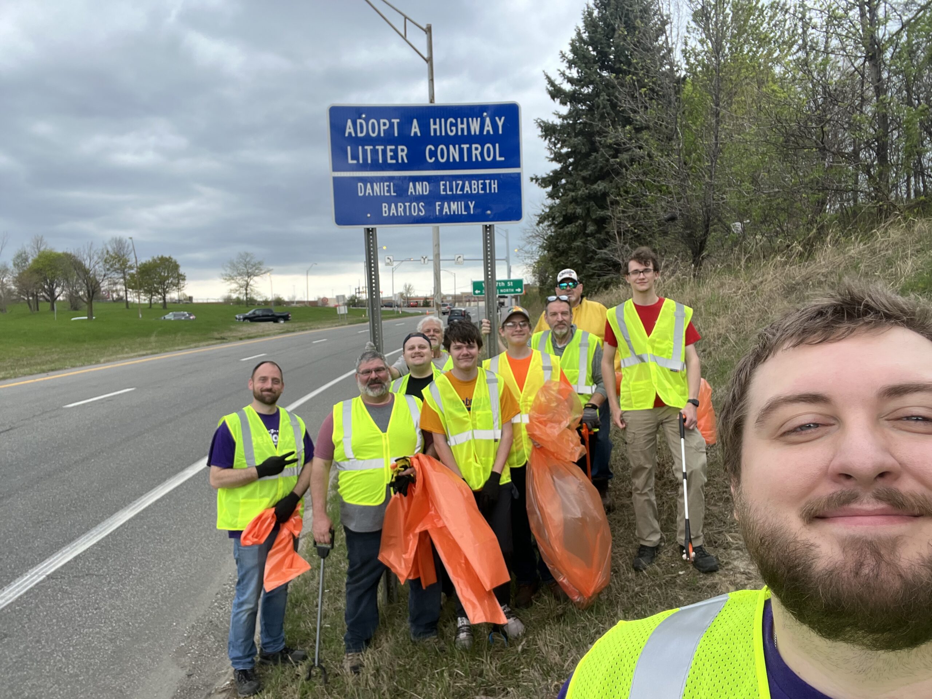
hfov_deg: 73.9
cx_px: 466
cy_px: 350
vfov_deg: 58.9
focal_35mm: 23
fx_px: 619
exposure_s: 1/162
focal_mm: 2.71
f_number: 2.2
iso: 25
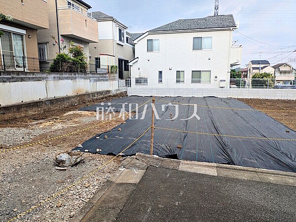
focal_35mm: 25
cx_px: 148
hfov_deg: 69.4
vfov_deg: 54.9
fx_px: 214
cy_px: 111
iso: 39
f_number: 1.89
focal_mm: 5.43
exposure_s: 1/690
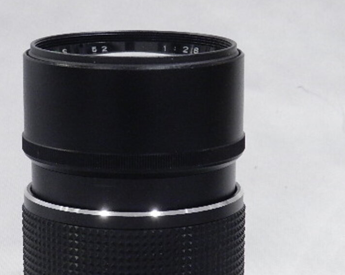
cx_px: 135
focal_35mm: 139
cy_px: 205
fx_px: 1419
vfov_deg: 11.1
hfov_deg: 13.9
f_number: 4.4
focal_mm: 14.9
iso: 800
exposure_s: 1/60
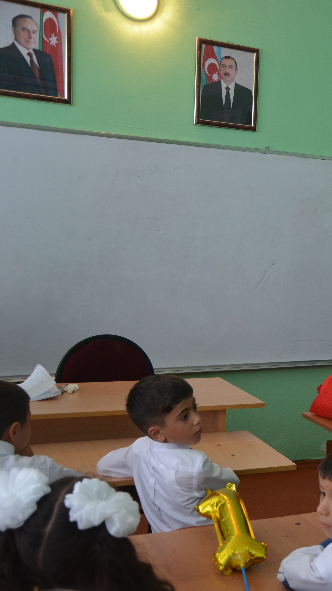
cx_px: 438
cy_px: 296
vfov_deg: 36.6
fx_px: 892
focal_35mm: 57
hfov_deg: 19.4
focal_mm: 24
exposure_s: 1/60
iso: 500
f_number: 4
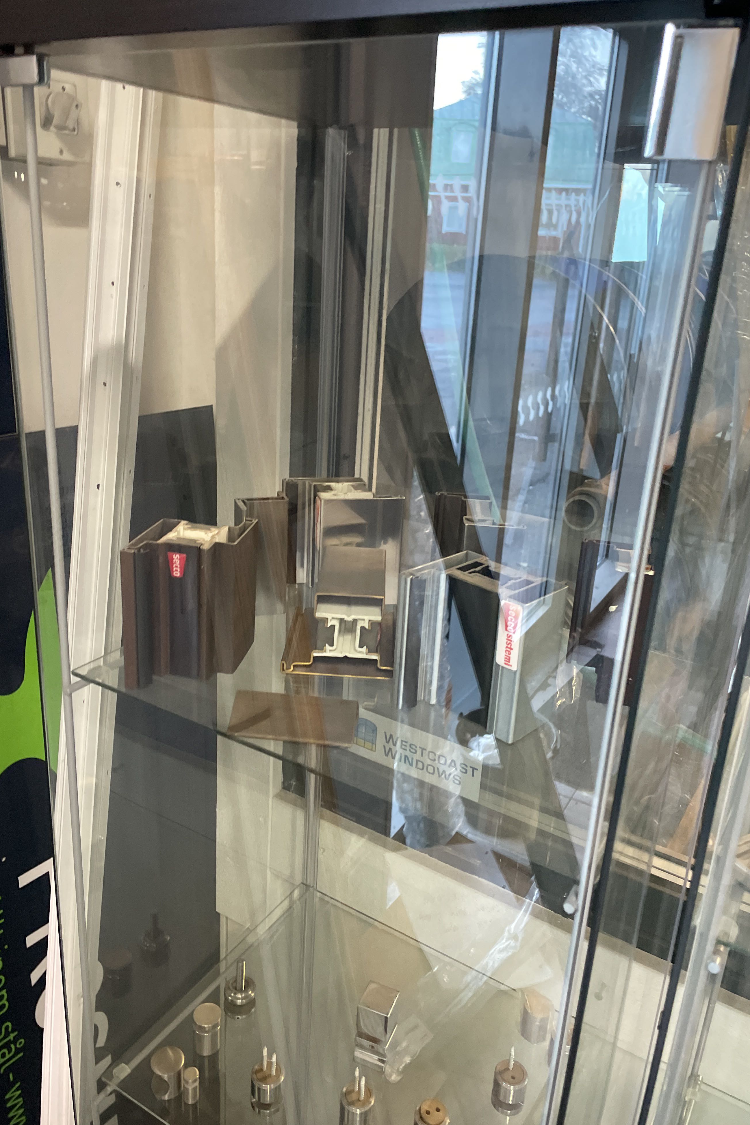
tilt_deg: -19.1
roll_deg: -4.9
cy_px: 569
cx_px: 362
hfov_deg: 46.4
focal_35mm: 28
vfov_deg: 65.5
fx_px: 875
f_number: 1.6
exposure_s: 1/50
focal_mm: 4.2
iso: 250
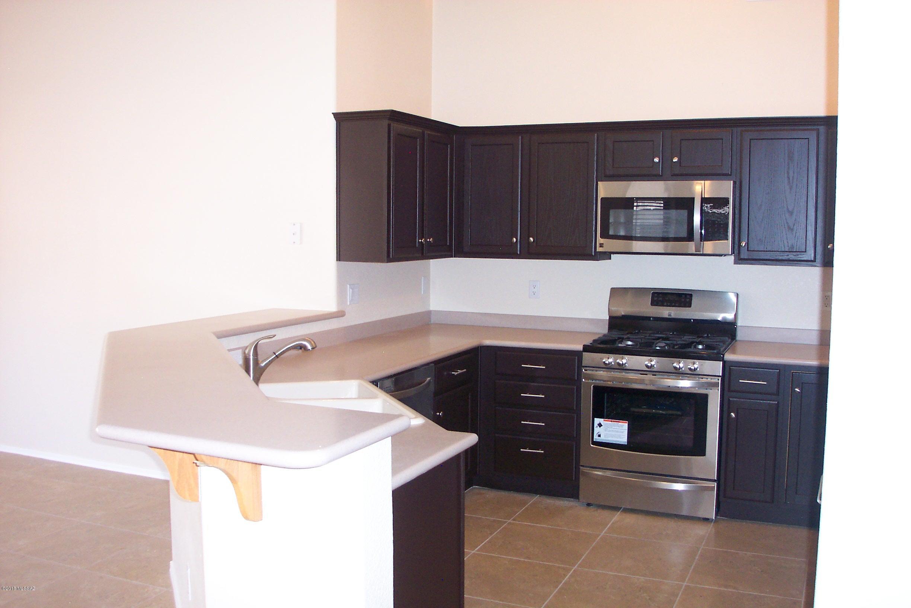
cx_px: 456
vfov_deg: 37.9
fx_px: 886
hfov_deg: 54.4
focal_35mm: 35
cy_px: 304
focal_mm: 7.5
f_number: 2.8
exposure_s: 1/30
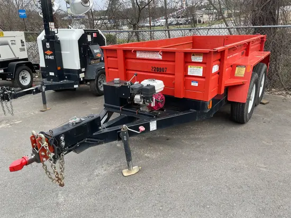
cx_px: 146
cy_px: 109
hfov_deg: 67.3
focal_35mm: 26
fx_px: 219
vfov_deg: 53.1
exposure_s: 1/256
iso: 32
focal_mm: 4.2
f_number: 1.6
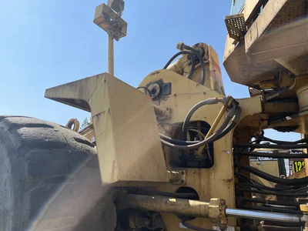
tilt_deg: +19.0
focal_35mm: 26
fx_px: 231
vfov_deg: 53.1
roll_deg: -4.0
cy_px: 116
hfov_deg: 67.3
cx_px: 154
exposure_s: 1/3205
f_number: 1.6
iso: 32
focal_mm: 4.2
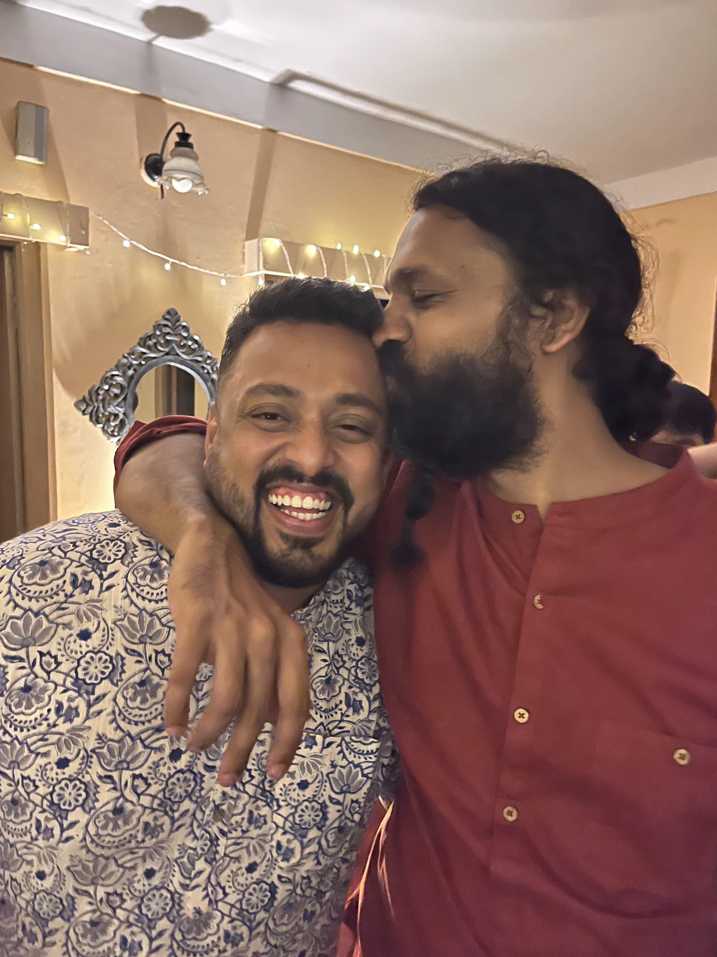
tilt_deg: -6.7
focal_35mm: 27
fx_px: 746
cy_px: 482
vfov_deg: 65.3
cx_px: 368
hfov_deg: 51.3
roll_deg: +0.4
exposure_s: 1/17
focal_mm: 5.1
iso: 1250
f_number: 1.6
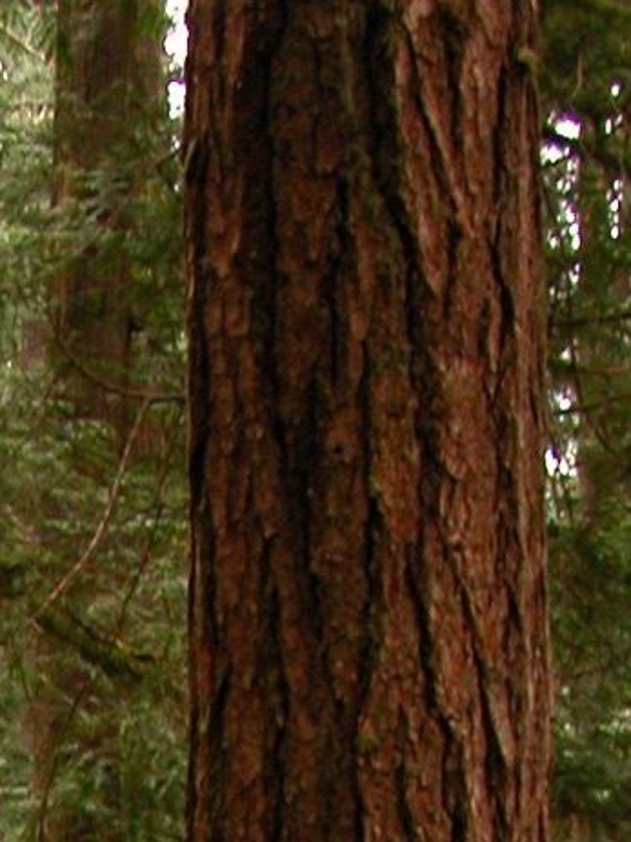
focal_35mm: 141
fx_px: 3429
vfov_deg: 12.9
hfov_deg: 10.2
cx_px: -282
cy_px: 1417
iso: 100
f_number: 2.8
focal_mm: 8.9
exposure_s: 1/15
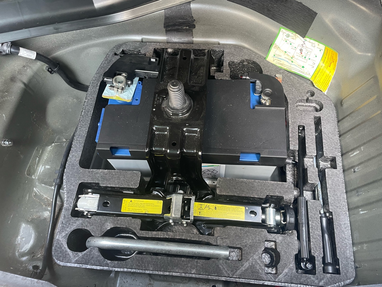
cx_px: 191
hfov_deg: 67.3
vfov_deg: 53.1
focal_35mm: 26
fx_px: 287
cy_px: 144
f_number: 1.6
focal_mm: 4.2
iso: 160
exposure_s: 1/60
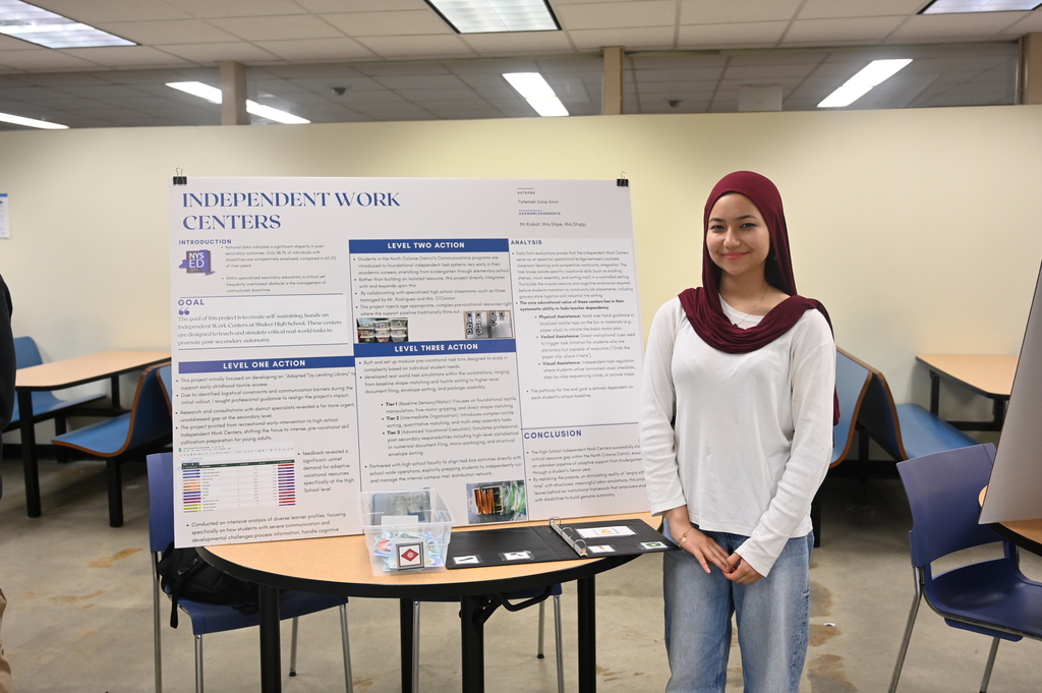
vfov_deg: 38.3
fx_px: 998
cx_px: 521
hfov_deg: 55.1
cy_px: 346
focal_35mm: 34
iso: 1250
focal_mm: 34.5
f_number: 4
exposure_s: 1/125
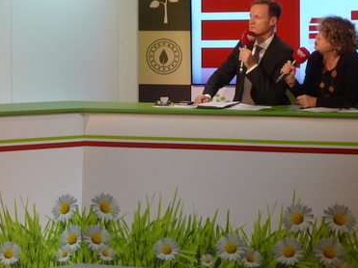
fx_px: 982
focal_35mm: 95
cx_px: 74
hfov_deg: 20.4
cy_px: 75
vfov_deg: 15.5
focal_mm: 9.1
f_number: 3.9
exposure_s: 1/40
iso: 125
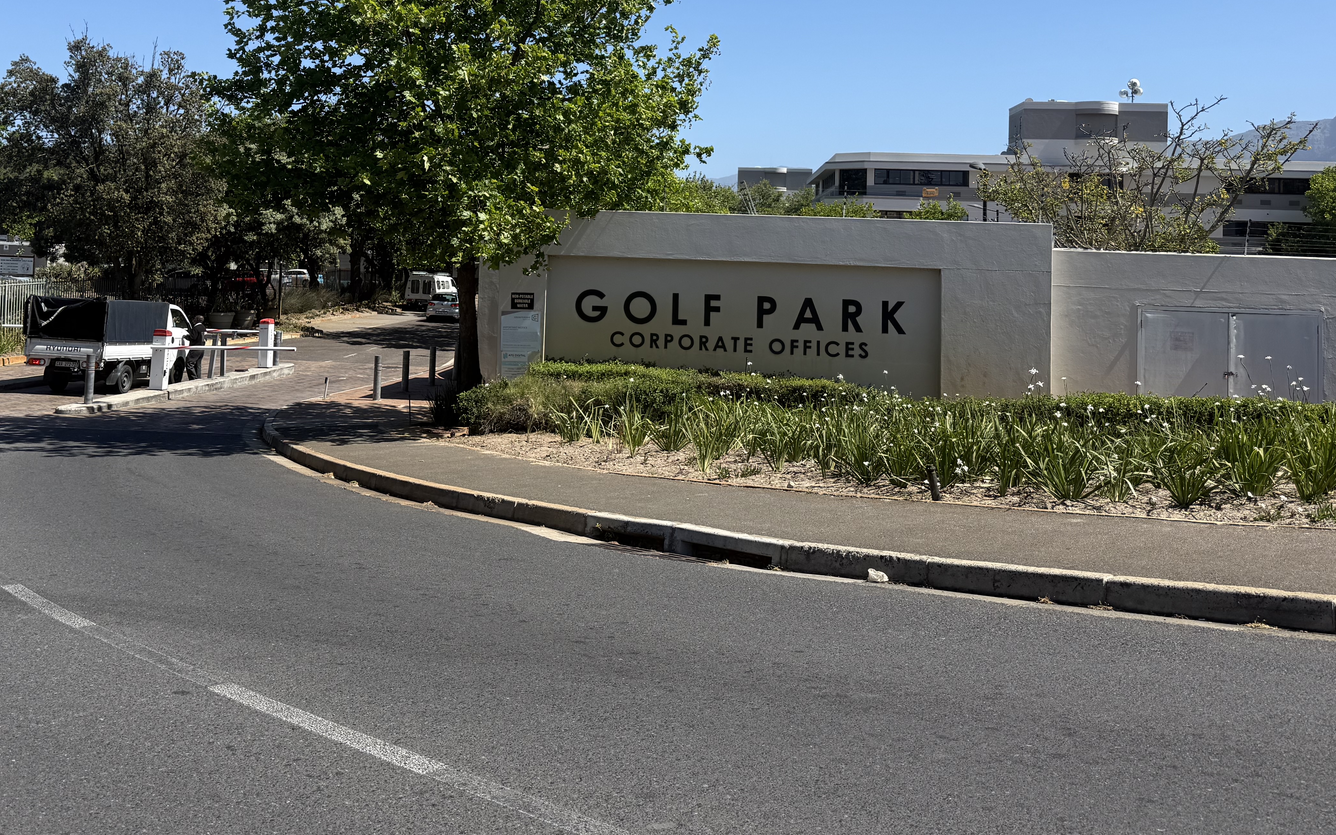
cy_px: 178
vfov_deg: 35.2
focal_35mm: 35
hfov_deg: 55.2
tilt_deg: +1.8
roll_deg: -2.4
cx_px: 608
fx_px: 1274
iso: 80
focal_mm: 6.76
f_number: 1.78
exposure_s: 1/3953
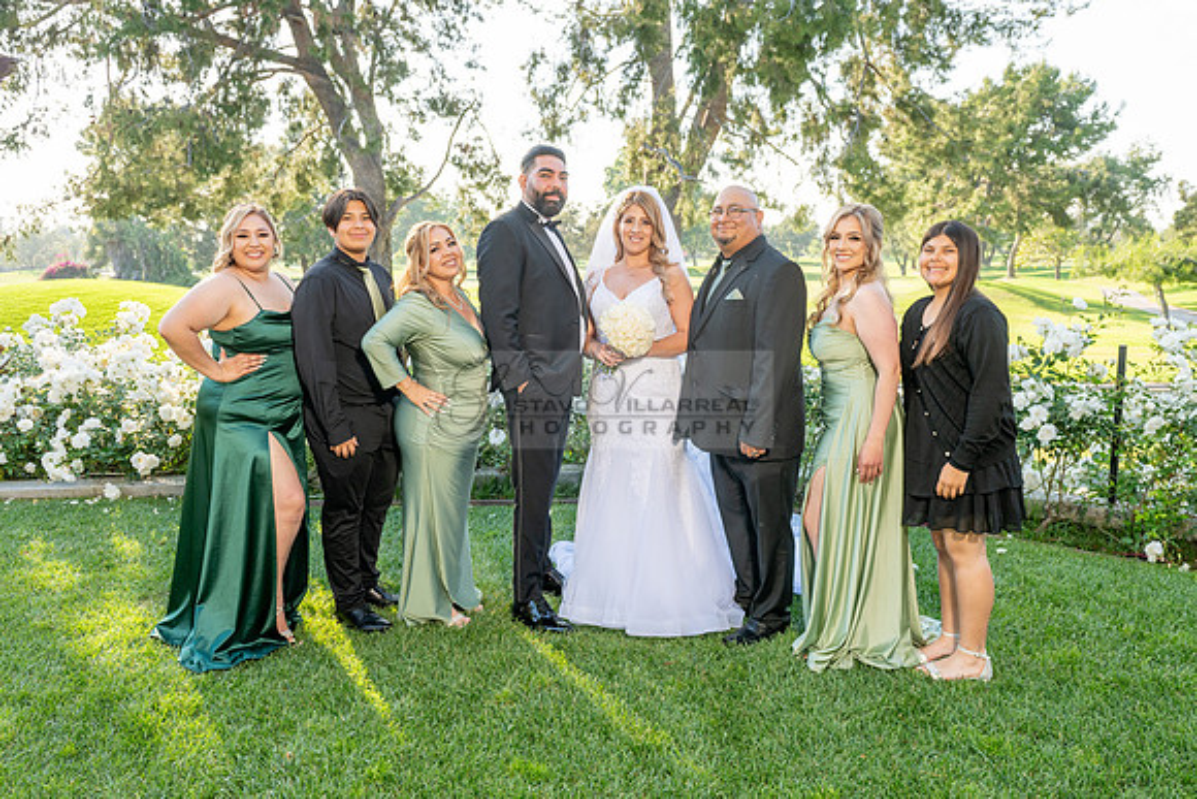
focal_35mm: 29
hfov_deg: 63.3
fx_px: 972
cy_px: 400
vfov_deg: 44.7
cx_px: 598
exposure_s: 1/200
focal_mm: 27
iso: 200
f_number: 5.6
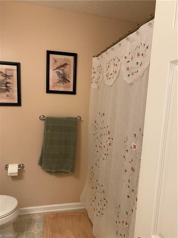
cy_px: 119
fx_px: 178
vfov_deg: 67.3
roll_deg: -2.7
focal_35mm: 26
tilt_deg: -6.8
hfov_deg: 53.1
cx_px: 89
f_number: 1.8
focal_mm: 4.25
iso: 125
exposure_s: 1/60
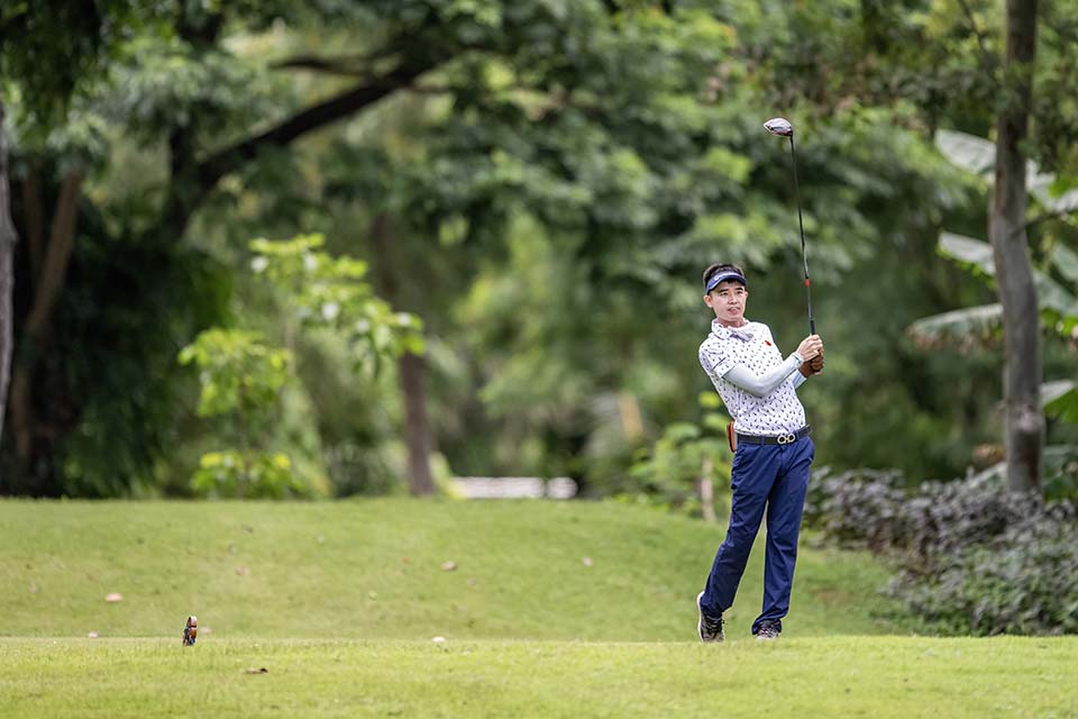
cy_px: 360
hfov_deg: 5.2
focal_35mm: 400
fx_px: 11977
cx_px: 539
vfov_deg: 3.4
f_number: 2.8
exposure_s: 1/8000
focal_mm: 400
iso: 1800
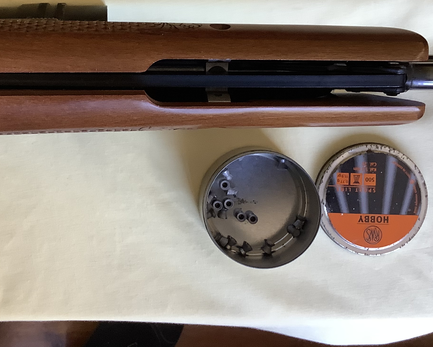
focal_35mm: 54
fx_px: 692
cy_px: 94
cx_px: 145
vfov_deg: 27.8
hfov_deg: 34.4
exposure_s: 1/60
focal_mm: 3.3
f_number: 2.4
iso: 125
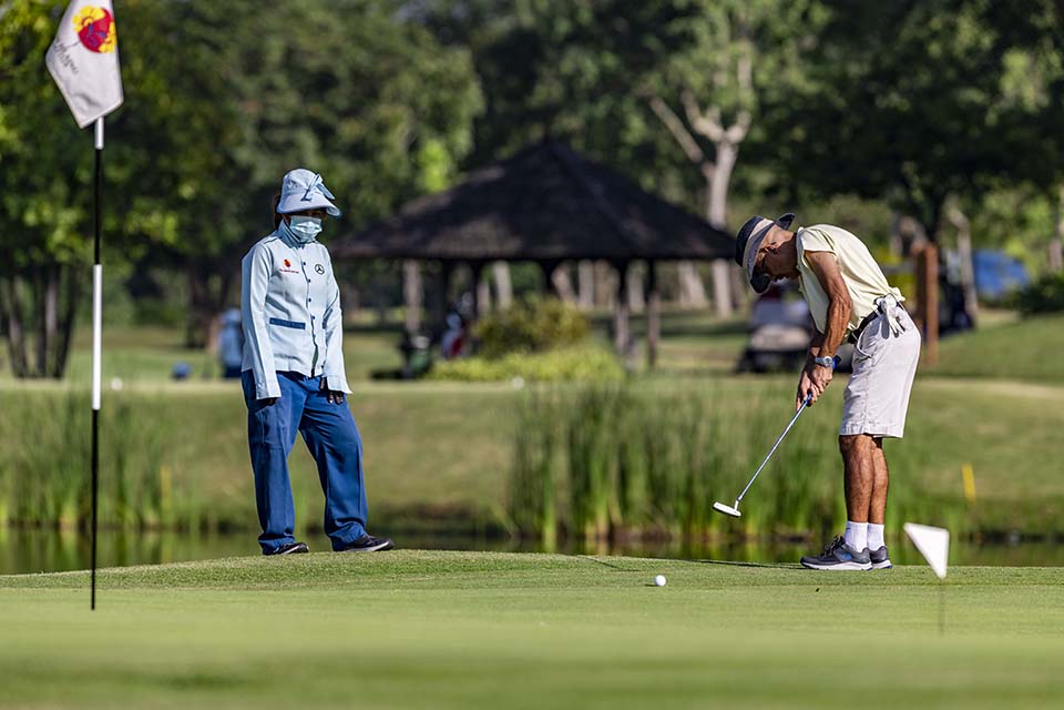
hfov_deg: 5.2
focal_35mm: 400
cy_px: 355
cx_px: 532
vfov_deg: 3.4
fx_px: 11821
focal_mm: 400
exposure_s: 1/2000
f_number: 5.6
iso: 220
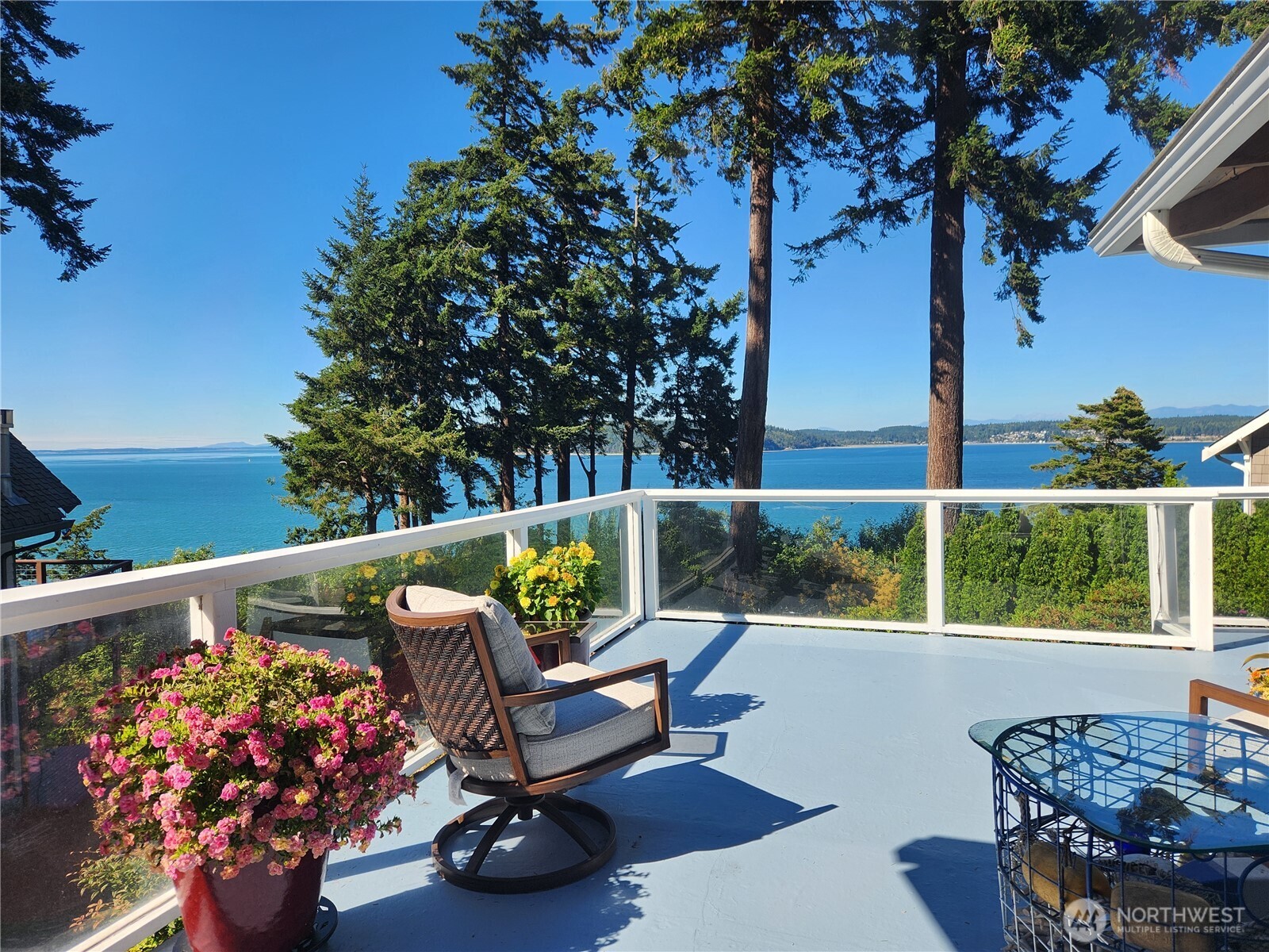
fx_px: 843
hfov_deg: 73.9
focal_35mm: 23
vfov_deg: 58.9
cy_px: 476
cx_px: 634
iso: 20
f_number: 1.8
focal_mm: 5.4
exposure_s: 1/1176
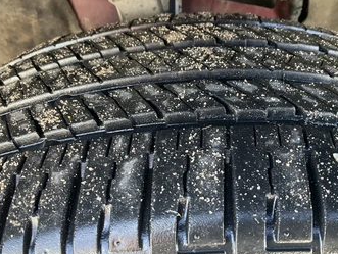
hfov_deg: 52.6
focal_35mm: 35
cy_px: 135
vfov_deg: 40.8
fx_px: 342
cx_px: 162
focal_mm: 3
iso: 160
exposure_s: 1/60
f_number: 1.8
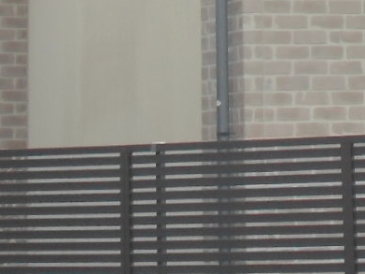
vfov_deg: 7.1
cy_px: -312
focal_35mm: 199
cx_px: 375
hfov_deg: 9.9
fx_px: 2098
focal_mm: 6.67
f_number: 3.9
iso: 64
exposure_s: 1/320
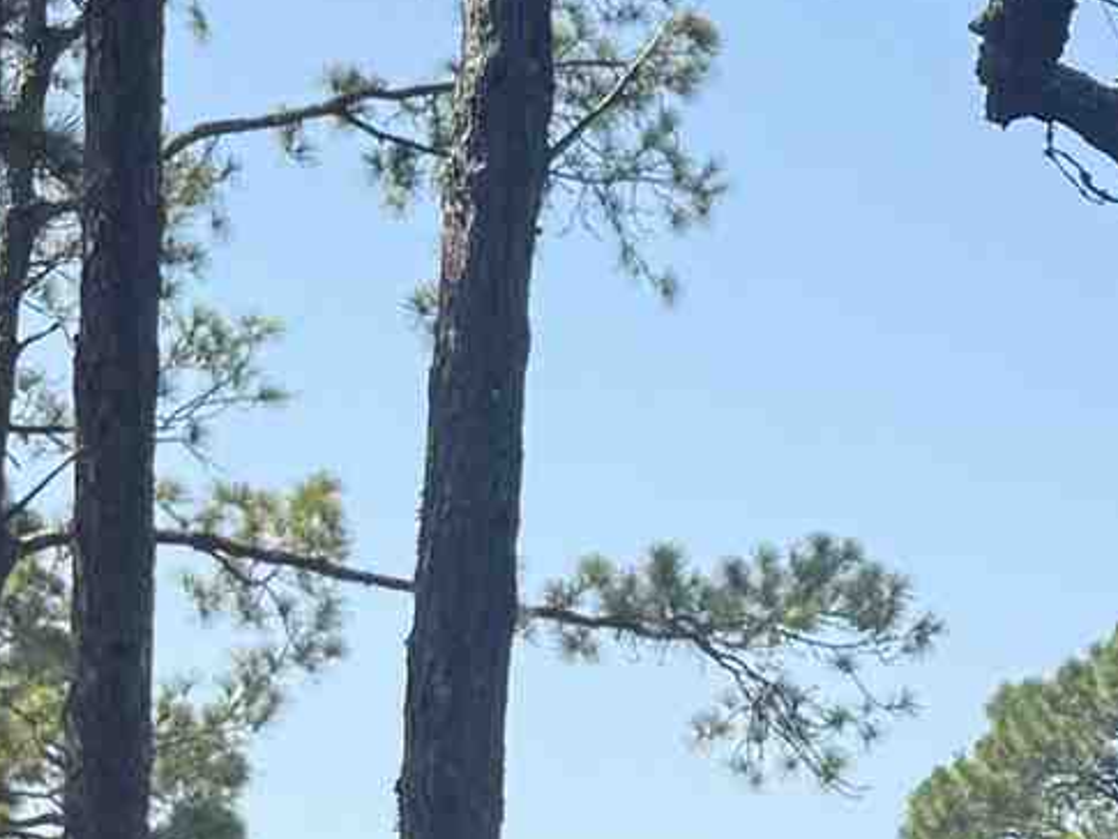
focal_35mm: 152
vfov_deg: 9.4
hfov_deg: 12.0
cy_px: 1385
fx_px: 4910
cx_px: 1964
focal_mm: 6.76
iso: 80
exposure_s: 1/3279
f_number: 1.78
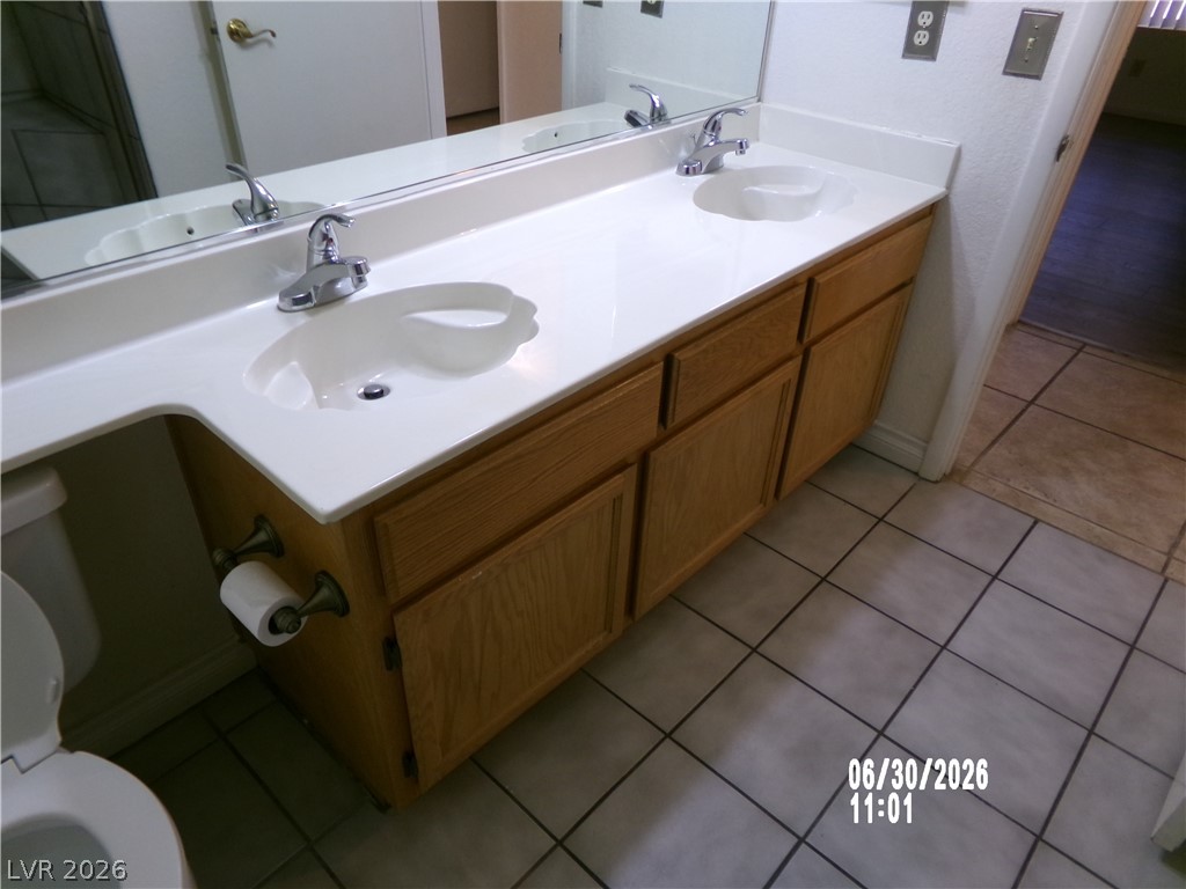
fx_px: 822
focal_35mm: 24
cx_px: 593
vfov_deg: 56.8
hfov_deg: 71.6
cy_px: 444
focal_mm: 4.3
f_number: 3.7
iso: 200
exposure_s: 1/20
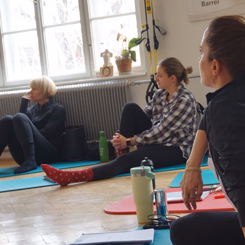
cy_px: 129
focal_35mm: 69
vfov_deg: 25.1
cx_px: 208
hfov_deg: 24.6
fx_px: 550
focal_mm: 31
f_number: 5
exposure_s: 1/60
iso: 400
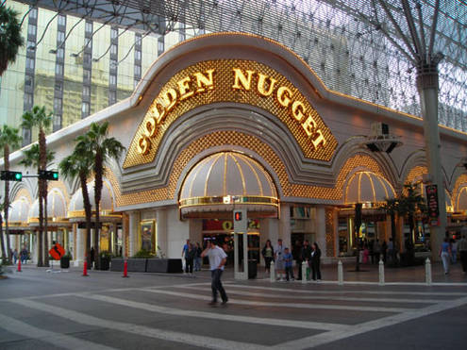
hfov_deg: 49.0
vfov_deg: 37.7
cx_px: 234
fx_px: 513
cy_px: 175
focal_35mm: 38
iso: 50
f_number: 3.2
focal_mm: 6.3
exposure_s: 1/37
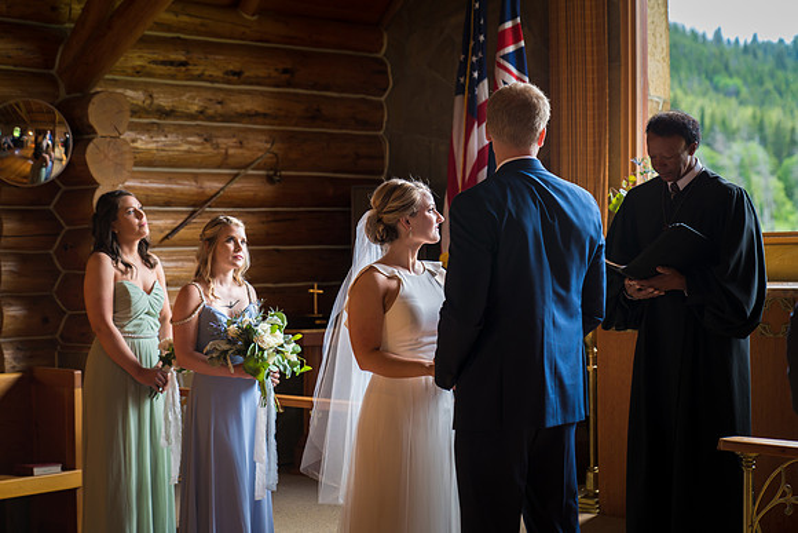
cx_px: 399
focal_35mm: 61
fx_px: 1352
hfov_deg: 32.9
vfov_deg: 22.3
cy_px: 266
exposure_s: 1/100
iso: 400
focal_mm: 61
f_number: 2.8
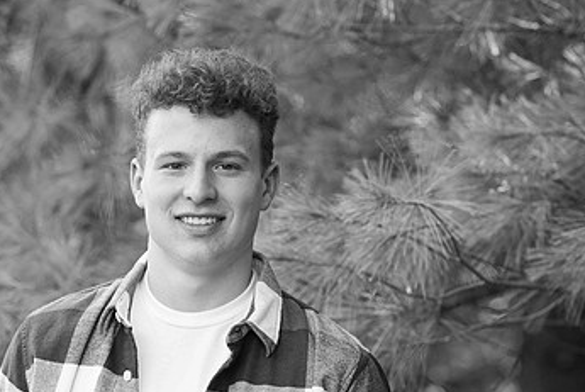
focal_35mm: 277
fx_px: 4507
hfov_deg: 7.4
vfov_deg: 5.0
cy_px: 306
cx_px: 200
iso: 400
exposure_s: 1/200
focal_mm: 165
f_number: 5
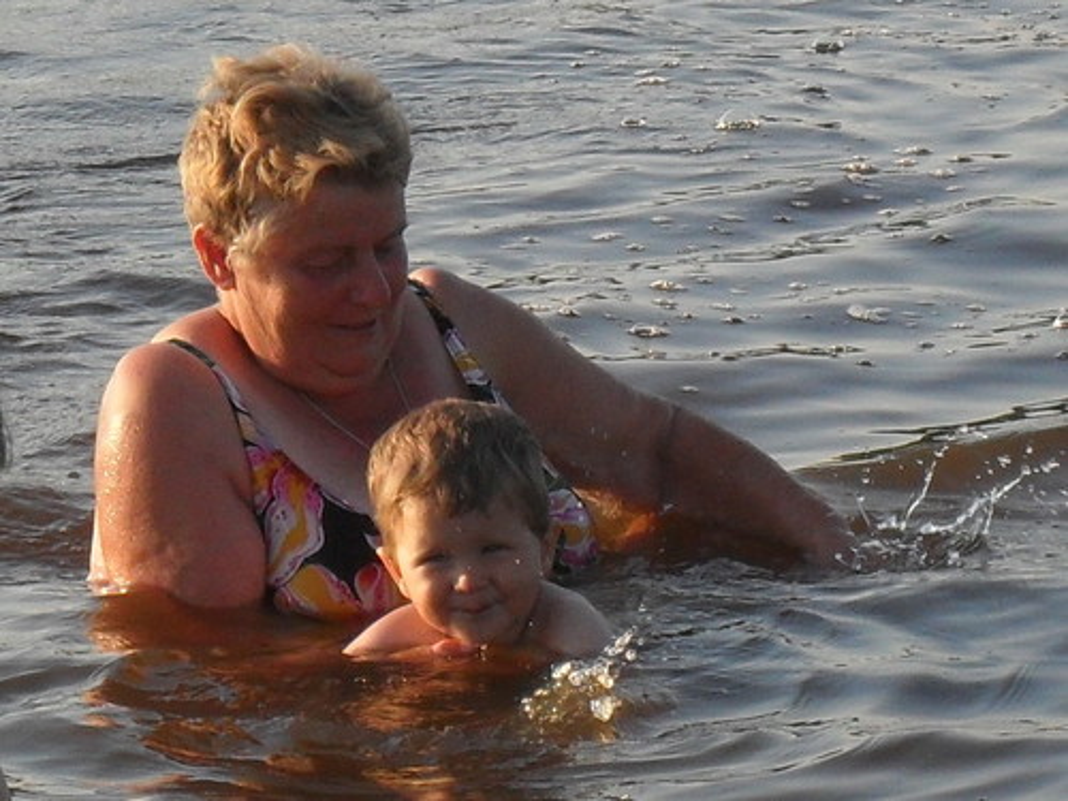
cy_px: 400
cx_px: 534
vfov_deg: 14.1
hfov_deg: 18.7
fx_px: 3240
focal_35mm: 105
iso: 100
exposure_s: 1/250
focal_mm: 18.6
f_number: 5.2
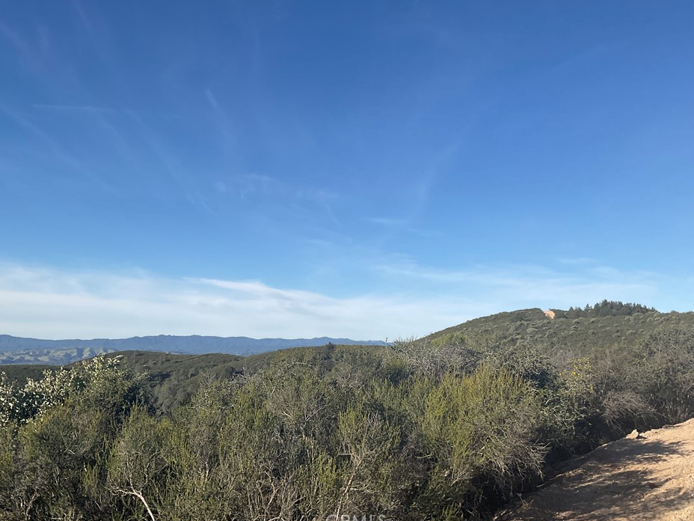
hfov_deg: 56.8
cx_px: 340
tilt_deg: +7.2
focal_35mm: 32
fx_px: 642
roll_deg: +0.0
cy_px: 245
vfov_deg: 44.1
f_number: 1.8
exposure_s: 1/2320
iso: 16
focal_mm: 3
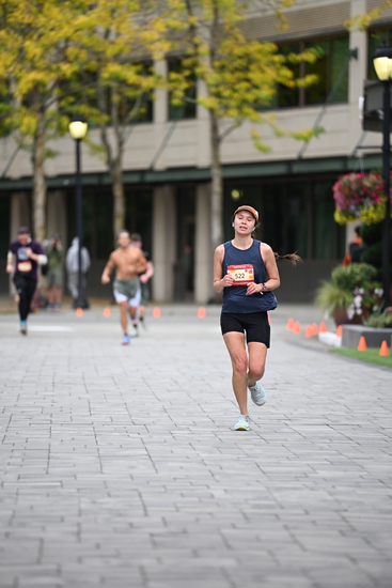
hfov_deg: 6.9
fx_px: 3264
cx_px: 196
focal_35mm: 200
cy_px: 294
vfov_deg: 10.3
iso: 640
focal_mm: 200
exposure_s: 1/2000
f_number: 2.8
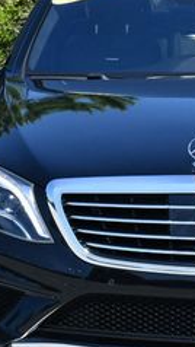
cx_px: 192
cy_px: 160
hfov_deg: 6.0
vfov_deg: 10.6
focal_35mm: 203
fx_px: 1865
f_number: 8
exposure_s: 1/250
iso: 160
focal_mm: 36
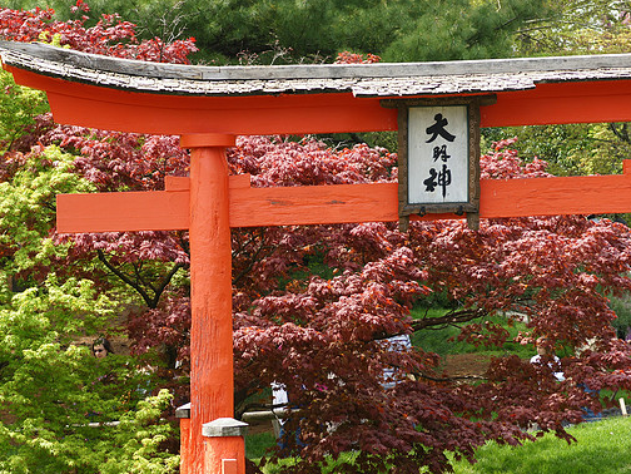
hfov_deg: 11.9
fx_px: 3026
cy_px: 240
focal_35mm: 166
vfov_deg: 8.9
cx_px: 312
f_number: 5.6
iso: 200
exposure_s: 1/200
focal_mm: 100
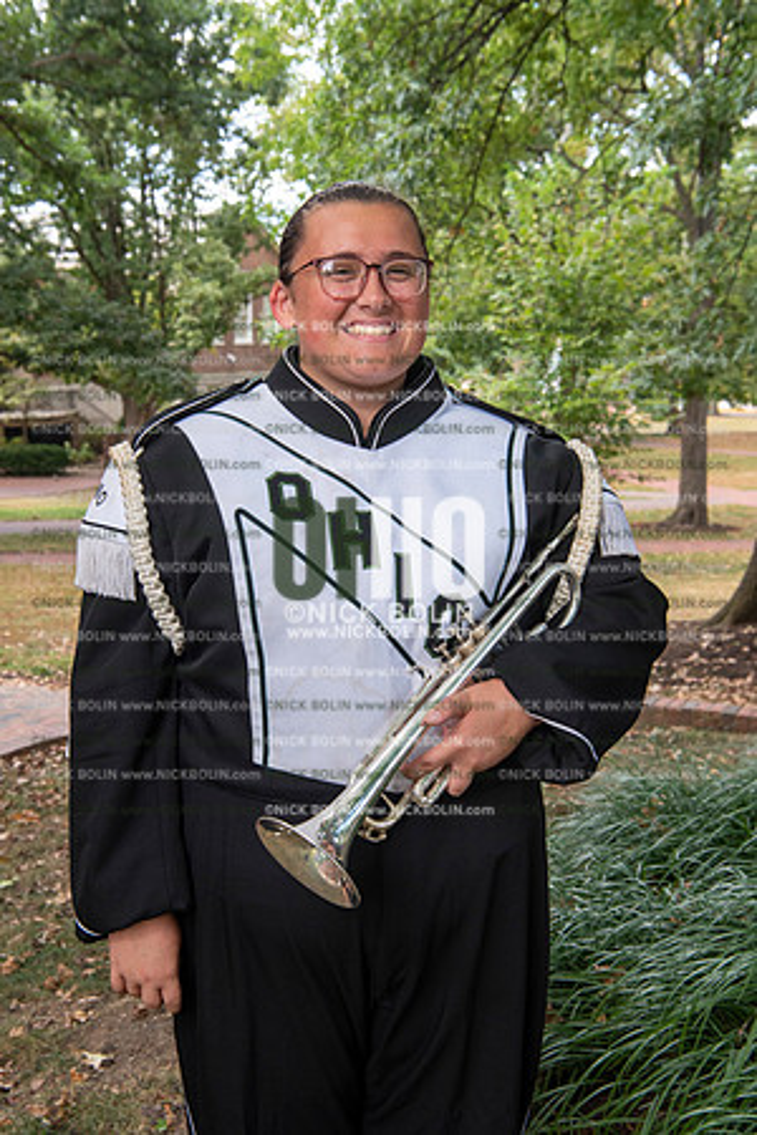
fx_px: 1451
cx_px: 378
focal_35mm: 46
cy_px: 568
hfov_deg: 29.2
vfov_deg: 42.7
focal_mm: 46
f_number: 8
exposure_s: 1/100
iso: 500
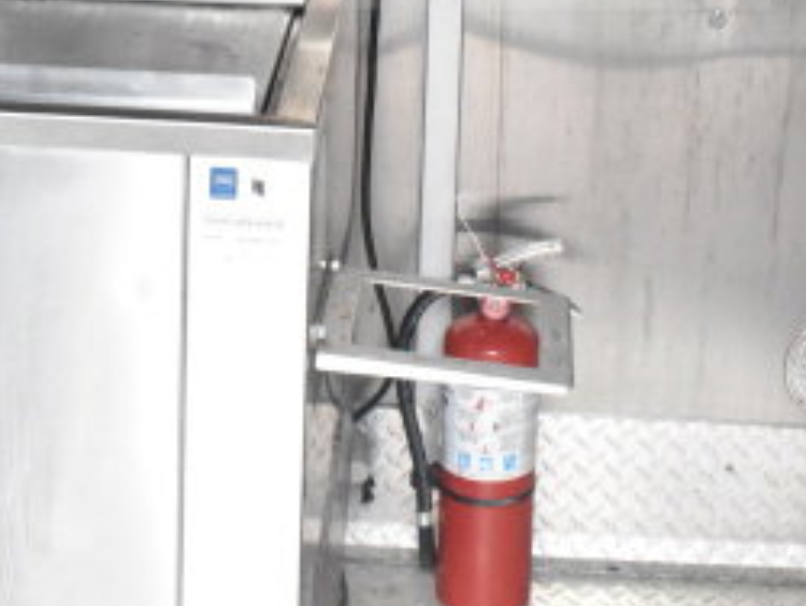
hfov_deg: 20.6
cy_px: -247
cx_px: 406
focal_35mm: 95
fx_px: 2214
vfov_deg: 14.7
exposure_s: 1/200
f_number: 7.1
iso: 6400
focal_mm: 18
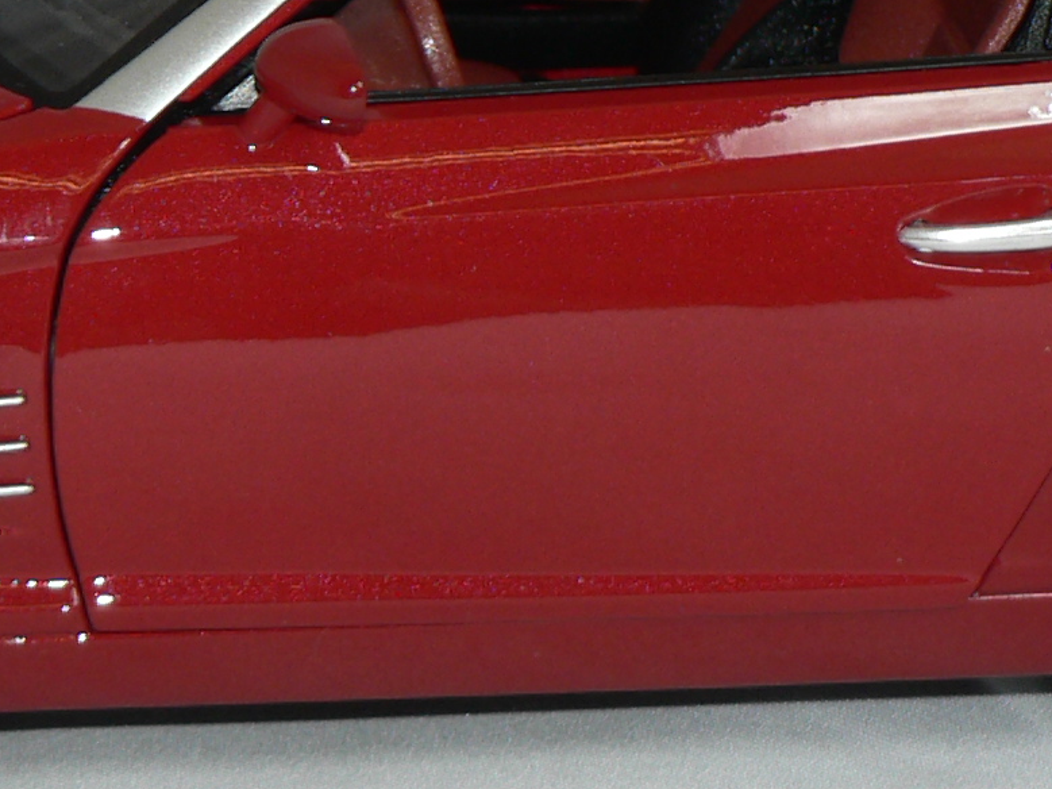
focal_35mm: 253
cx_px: 346
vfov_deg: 5.9
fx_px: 7688
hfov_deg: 7.8
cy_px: 72
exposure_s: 1/60
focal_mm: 12.9
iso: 80
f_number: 3.2
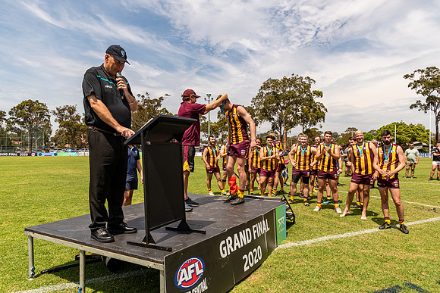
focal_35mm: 24
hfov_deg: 73.7
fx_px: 293
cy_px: 146
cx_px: 220
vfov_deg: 53.2
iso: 200
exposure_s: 1/640
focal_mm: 16
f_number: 8
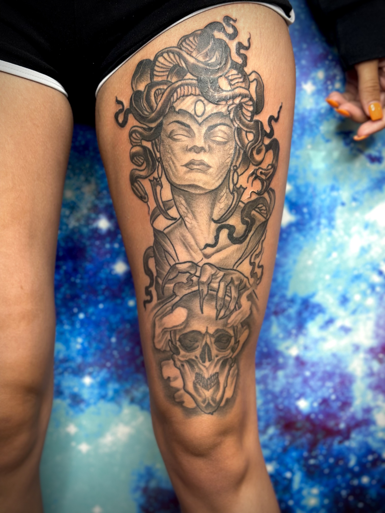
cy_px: 256
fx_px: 712
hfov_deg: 30.3
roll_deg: -2.5
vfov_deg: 39.7
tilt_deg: -14.9
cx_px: 192
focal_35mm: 48
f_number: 1.78
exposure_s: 1/120
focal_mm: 6.86
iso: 125
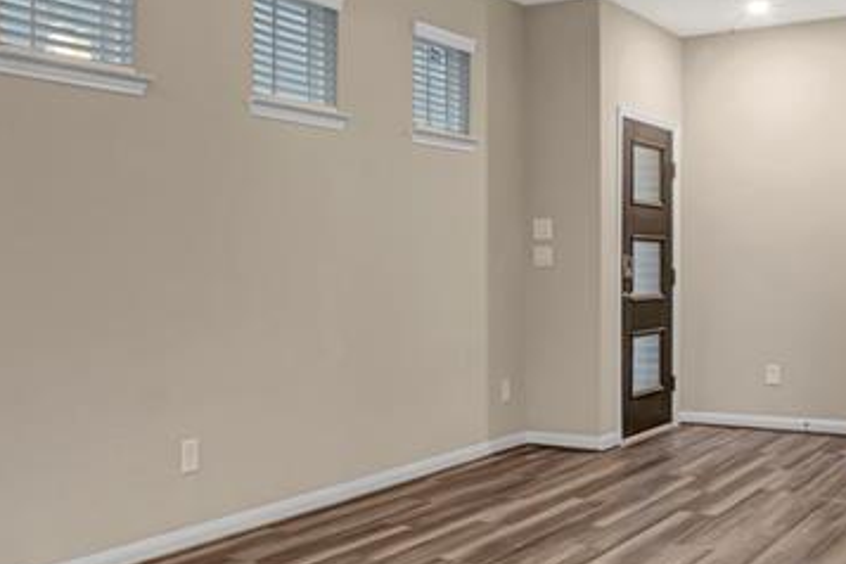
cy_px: 303
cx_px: 450
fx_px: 1010
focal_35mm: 43
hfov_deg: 45.4
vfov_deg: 31.2
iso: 200
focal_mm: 10
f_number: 8
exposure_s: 1/4
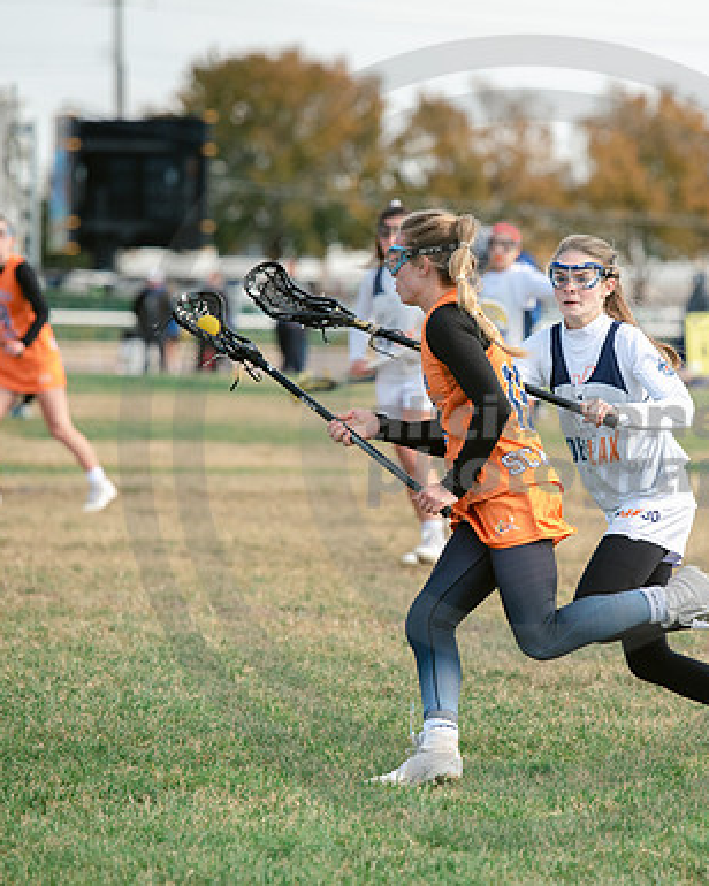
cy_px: 443
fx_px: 7423
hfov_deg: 5.5
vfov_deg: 6.8
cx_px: 527
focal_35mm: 283
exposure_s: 1/1250
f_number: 4.5
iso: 250
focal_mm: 200
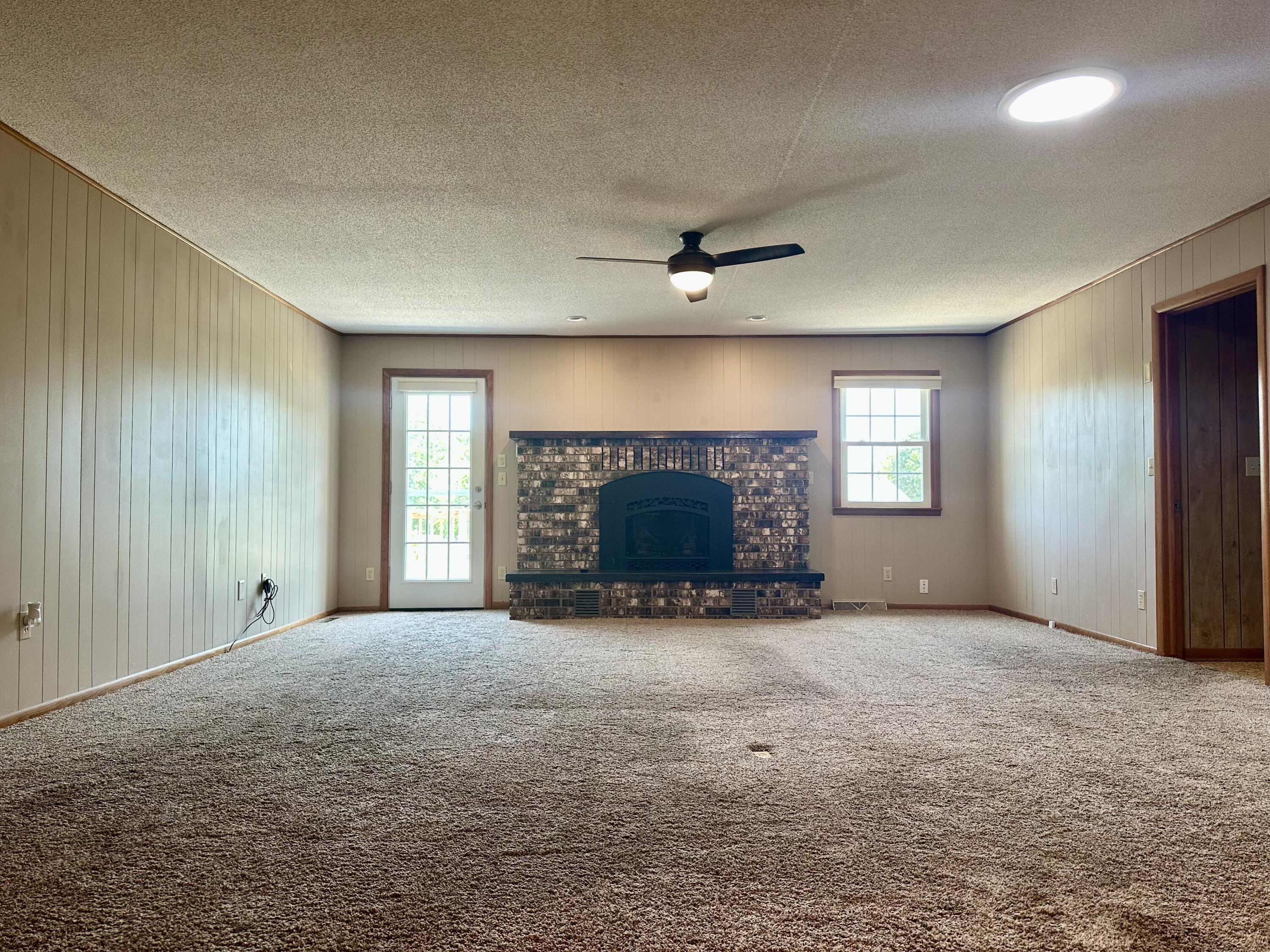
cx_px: 635
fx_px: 881
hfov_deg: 71.6
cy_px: 476
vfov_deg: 56.8
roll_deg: -0.3
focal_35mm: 24
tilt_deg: +2.4
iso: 125
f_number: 1.78
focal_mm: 6.86
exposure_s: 1/60
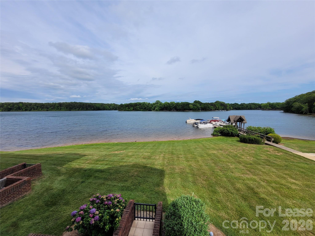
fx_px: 118
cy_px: 118
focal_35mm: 13
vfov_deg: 89.9
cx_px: 158
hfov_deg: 106.2
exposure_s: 1/2005
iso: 40
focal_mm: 1.74
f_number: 2.2
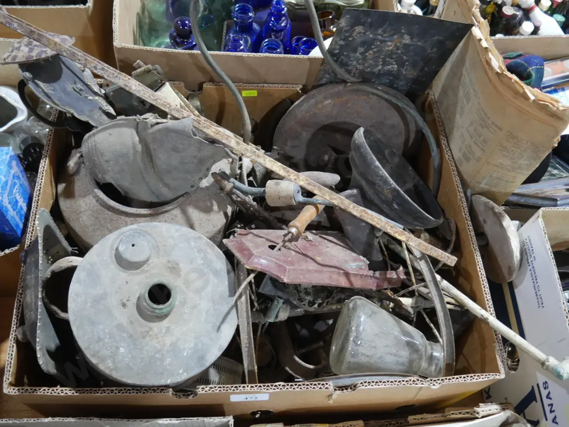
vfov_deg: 44.2
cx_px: 284
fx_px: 526
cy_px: 214
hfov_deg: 56.8
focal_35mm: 32
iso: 1000
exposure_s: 1/60
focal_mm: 16
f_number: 3.6
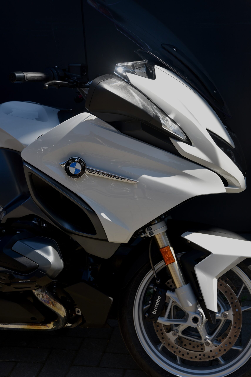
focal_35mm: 66
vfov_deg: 30.5
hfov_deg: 20.6
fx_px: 690
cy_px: 188
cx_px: 126
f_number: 7.1
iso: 100
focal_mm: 66
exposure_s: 1/200
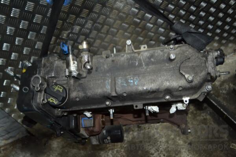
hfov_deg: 57.2
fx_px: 216
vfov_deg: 40.0
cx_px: 118
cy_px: 78
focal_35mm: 33
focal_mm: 22
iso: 1100
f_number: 4
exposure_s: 1/60
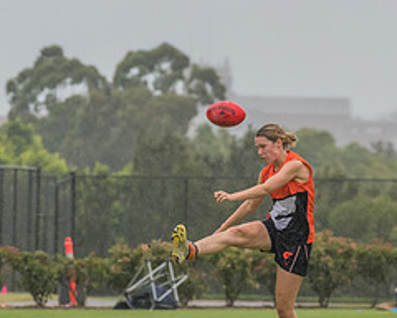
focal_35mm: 861
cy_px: 172
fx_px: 10116
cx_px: 254
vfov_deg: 1.8
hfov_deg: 2.2
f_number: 8
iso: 800
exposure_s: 1/1600
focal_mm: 270
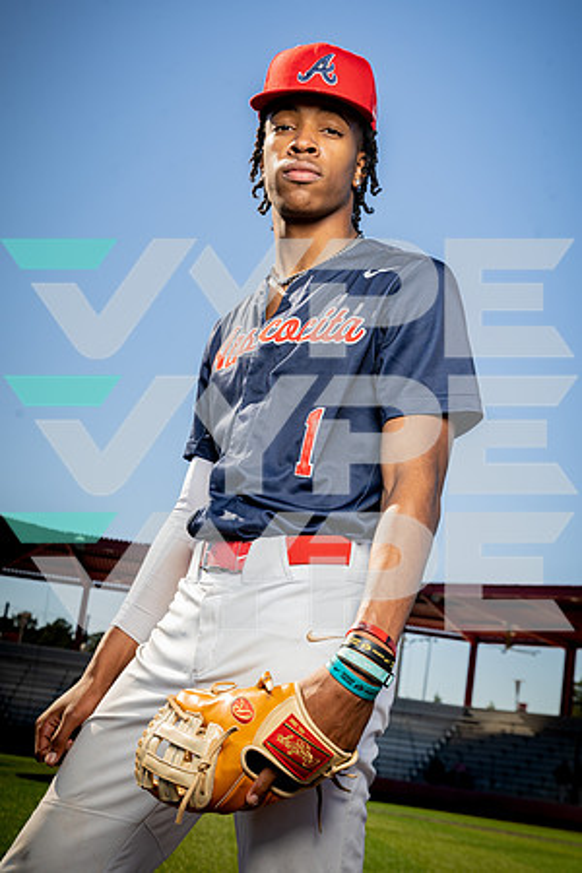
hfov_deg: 23.8
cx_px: 291
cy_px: 436
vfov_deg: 35.1
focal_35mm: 57
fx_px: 1382
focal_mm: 57
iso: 125
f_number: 8
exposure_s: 1/250
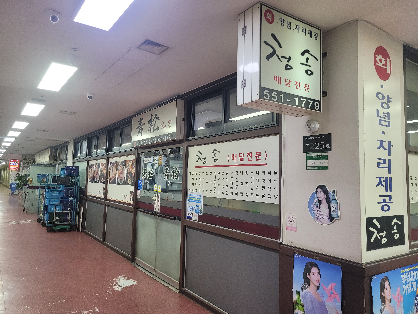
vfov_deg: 53.1
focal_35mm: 26
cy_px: 157
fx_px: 314
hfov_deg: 67.3
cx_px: 209
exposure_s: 1/120
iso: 250
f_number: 1.8
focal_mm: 5.4
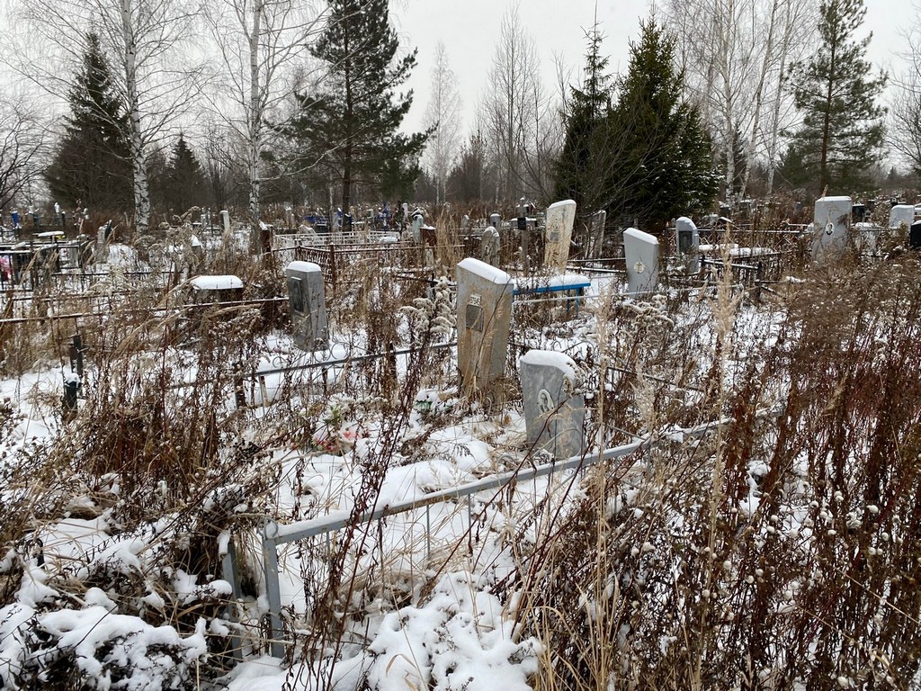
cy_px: 346
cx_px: 460
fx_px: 692
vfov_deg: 53.1
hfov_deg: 67.3
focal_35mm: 26
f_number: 1.8
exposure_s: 1/150
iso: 32
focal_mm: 4.25
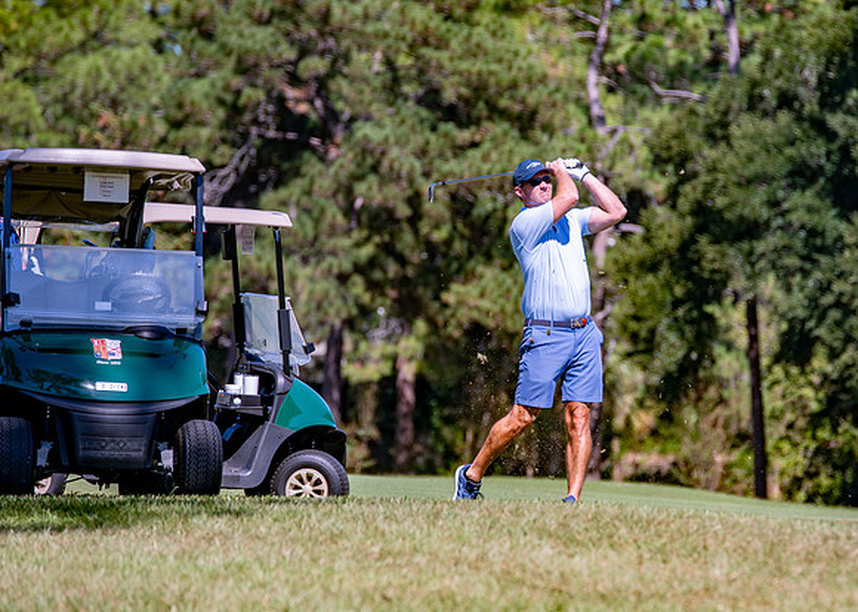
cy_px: 301
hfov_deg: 6.8
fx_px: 7238
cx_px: 579
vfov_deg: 4.8
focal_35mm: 297
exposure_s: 1/1000
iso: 100
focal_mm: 200
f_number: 4
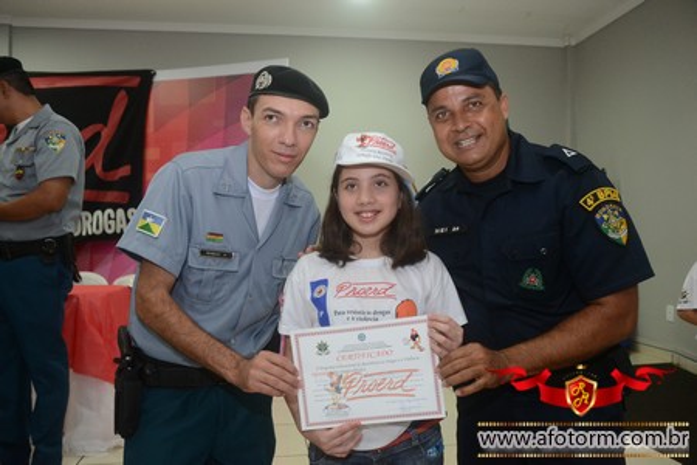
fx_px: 639
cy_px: 232
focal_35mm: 33
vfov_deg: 40.0
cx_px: 348
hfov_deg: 57.2
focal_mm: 22
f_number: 3.8
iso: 1600
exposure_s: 1/100
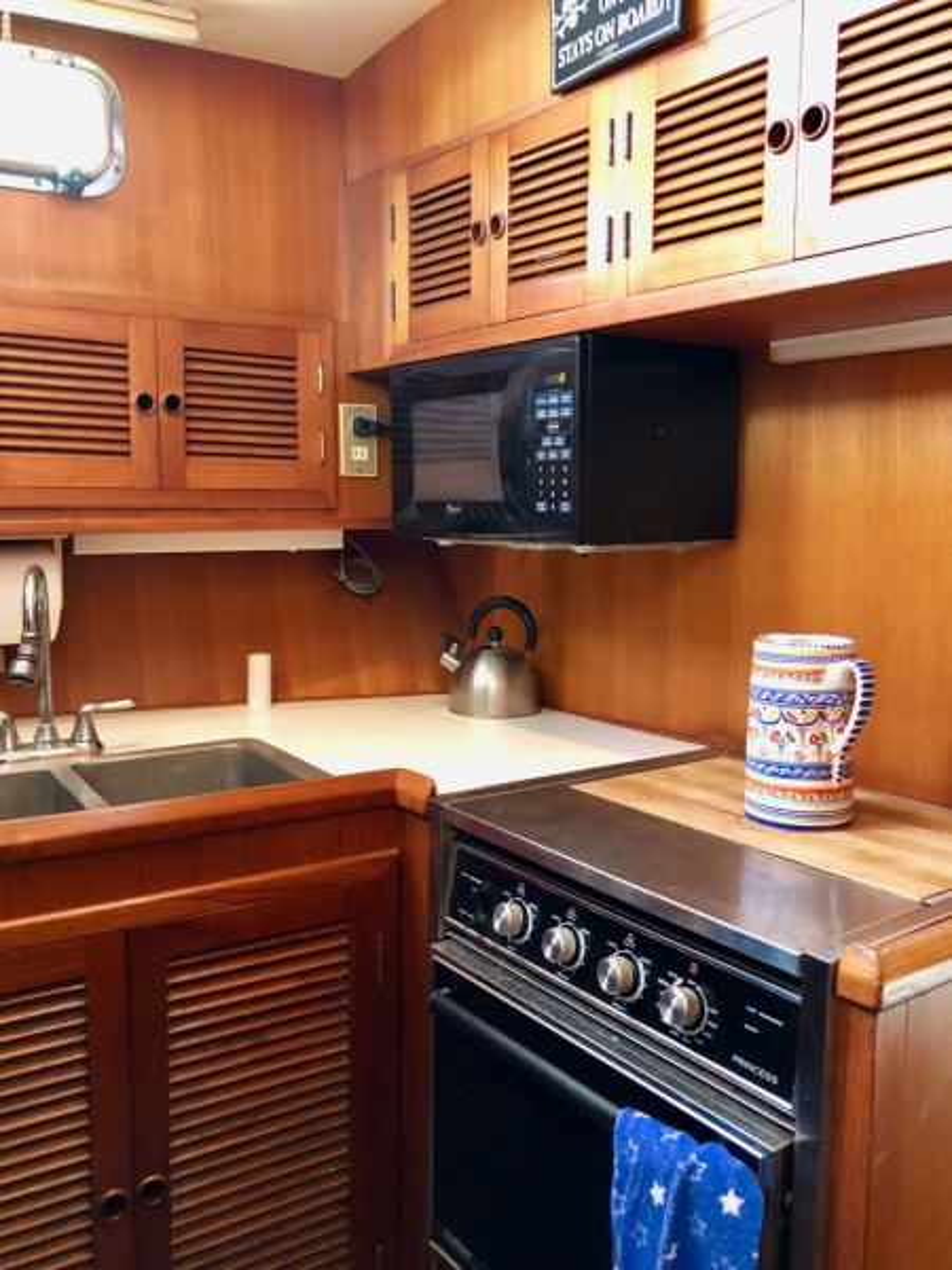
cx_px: 476
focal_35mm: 28
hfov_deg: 49.7
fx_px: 1027
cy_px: 635
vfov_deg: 63.4
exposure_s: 1/6
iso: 80
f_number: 1.8
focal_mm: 3.99
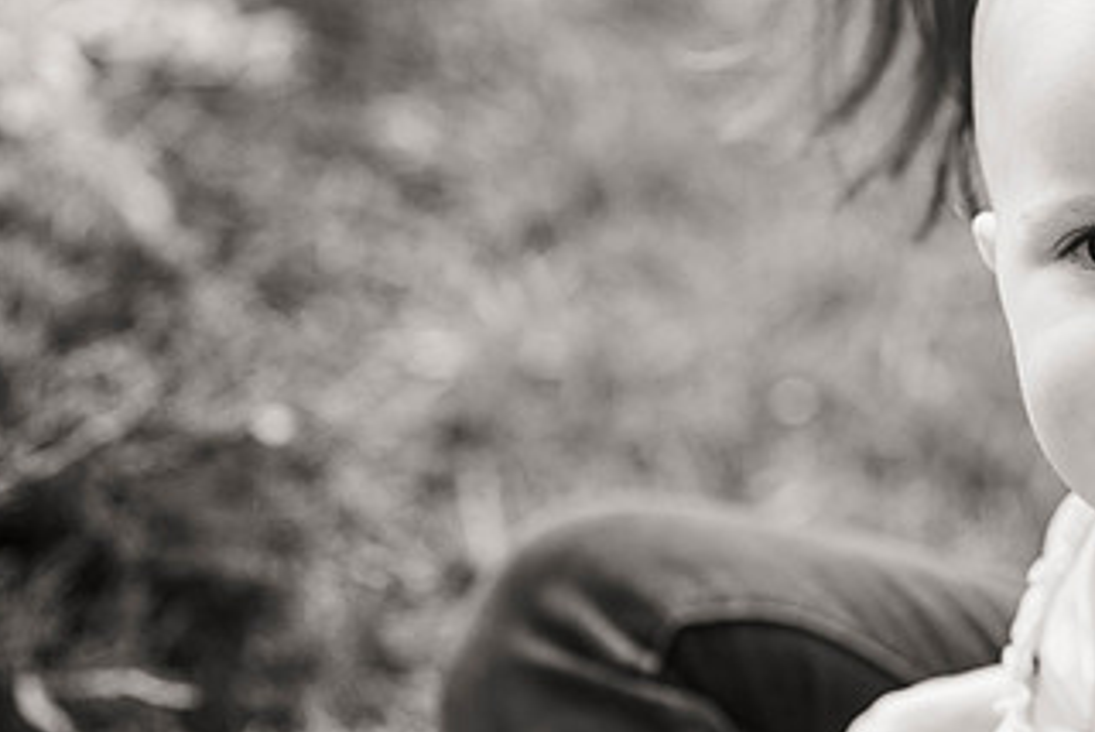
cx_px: 923
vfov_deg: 8.5
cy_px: 386
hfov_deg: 12.7
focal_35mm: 161
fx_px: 4901
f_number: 3.5
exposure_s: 1/1250
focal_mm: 85
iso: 800
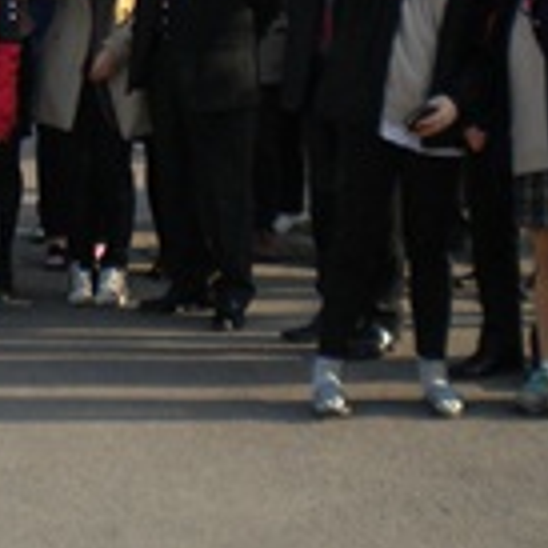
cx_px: -212
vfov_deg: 14.8
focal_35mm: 113
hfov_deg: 14.6
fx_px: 2024
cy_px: -138
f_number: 4.6
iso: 113
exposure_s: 1/298
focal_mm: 6.3
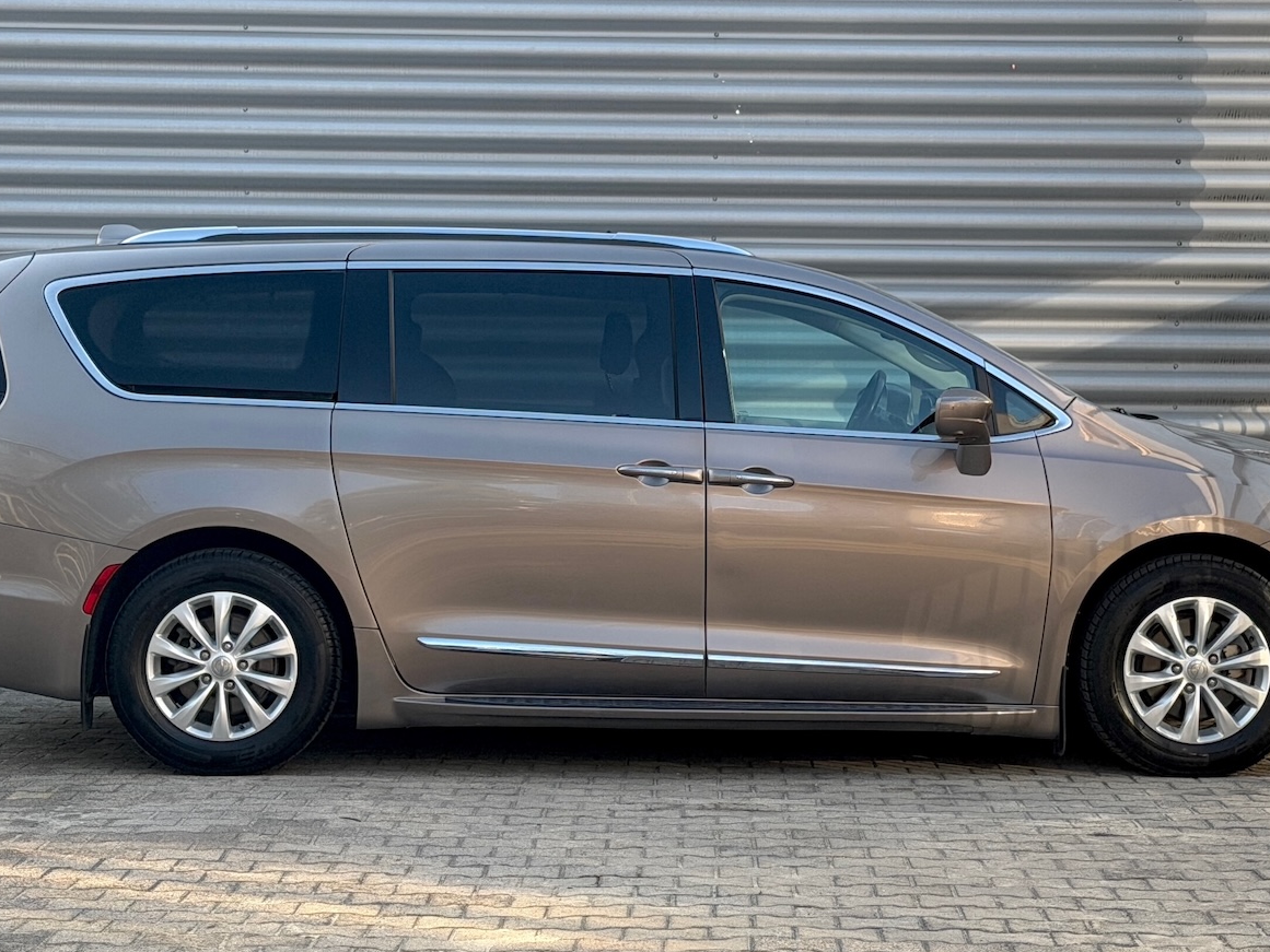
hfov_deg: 31.2
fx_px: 2275
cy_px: 471
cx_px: 671
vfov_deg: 23.7
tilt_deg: -2.3
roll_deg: -0.3
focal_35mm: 62
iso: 50
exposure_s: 1/123
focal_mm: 6.76
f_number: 1.78
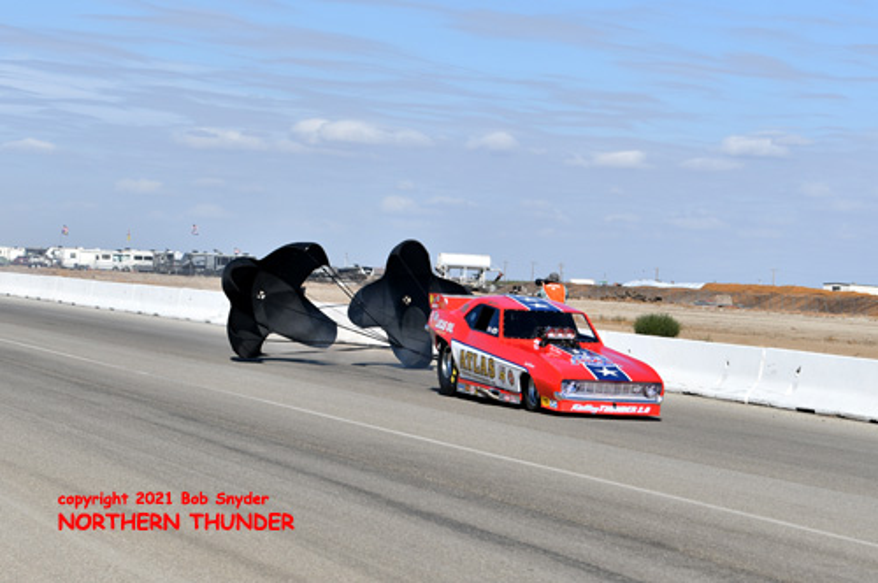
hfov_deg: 19.5
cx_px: 439
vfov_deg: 13.0
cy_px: 292
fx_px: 2557
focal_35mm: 105
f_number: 5.6
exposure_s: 1/1600
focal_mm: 70
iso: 160
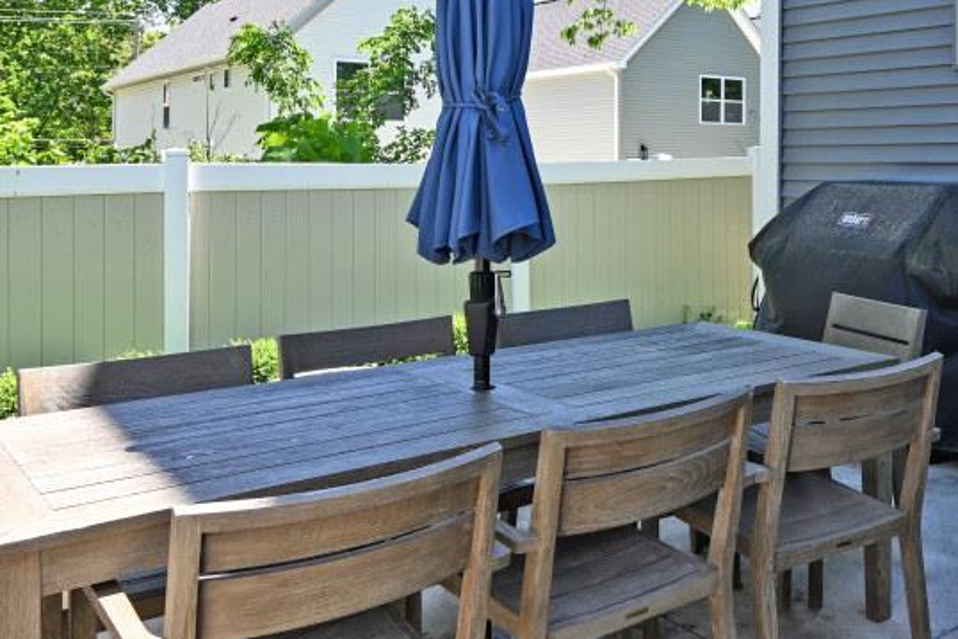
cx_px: 823
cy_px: 160
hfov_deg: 45.8
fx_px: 1038
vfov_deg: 33.5
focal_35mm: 39
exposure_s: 1/250
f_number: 5.6
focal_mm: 14
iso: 180
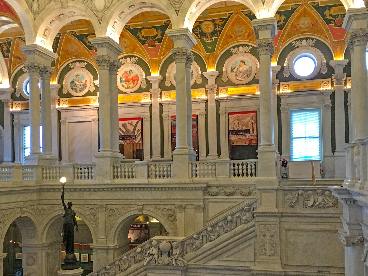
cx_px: 165
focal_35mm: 41
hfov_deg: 45.7
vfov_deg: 35.0
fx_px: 436
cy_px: 167
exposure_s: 1/30
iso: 200
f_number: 2.2
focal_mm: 4.15
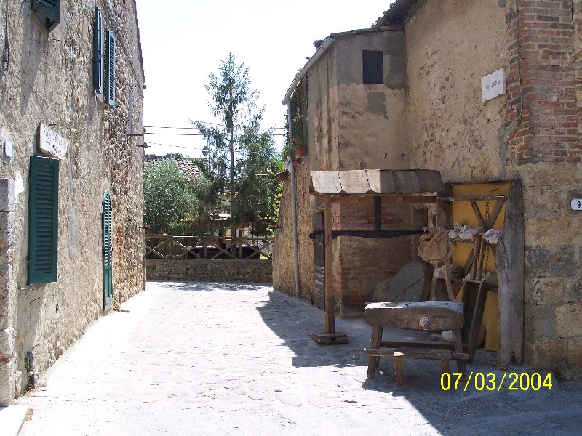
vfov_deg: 37.7
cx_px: 291
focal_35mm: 38
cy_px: 218
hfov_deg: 49.0
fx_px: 639
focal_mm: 8
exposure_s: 1/350
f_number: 4.8
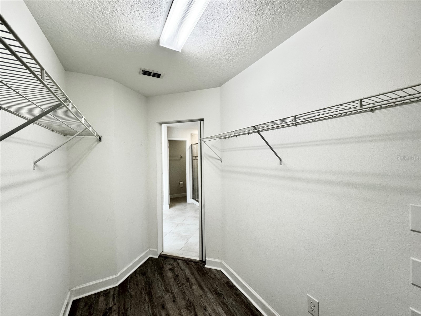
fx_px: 170
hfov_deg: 102.1
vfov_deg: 85.7
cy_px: 158
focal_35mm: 14
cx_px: 210
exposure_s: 1/120
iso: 200
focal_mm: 2.22
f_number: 2.2
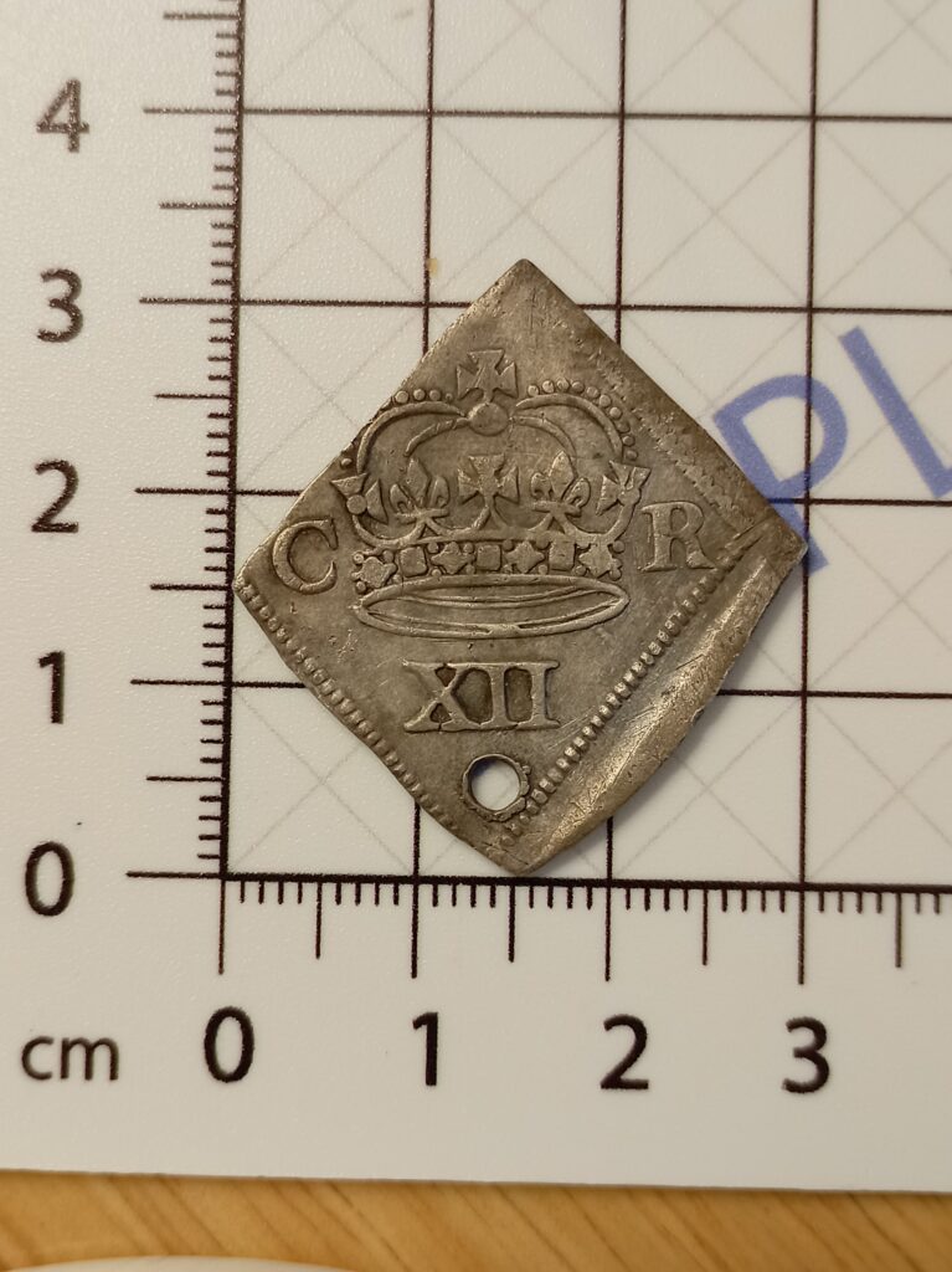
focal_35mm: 41
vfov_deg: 45.8
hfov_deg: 35.1
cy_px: 636
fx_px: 1505
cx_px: 476
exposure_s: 1/25
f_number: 1.8
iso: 187
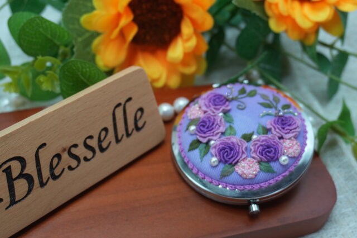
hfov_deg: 42.3
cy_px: 119
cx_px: 178
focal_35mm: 46
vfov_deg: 28.9
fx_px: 461
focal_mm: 31
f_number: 5
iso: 400
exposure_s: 1/60
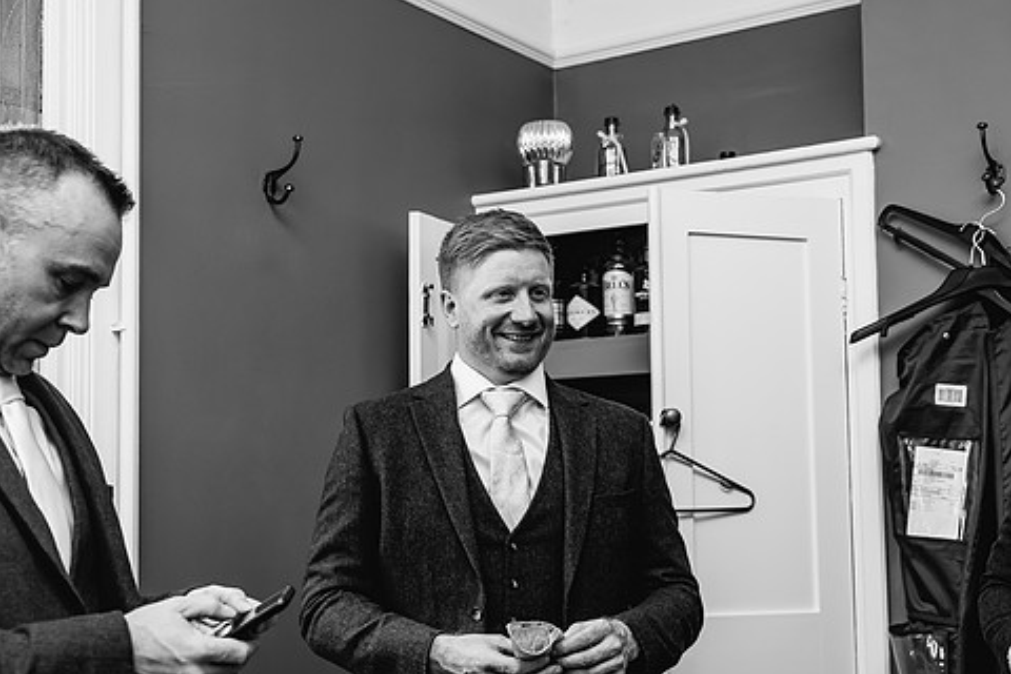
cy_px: 374
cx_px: 468
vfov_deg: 26.0
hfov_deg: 38.2
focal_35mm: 52
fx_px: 1460
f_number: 4
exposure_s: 1/160
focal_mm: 43
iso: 640
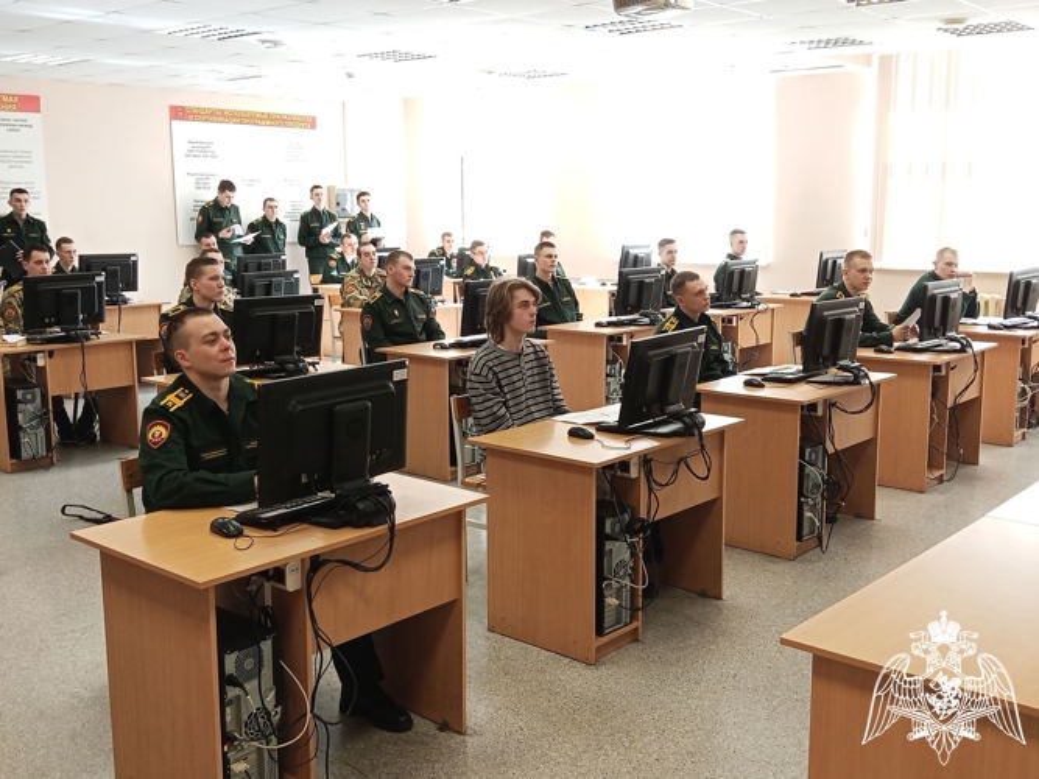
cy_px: 390
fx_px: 1050
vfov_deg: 40.7
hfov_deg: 52.6
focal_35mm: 35
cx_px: 520
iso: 320
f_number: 1.8
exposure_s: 1/100
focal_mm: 3.98
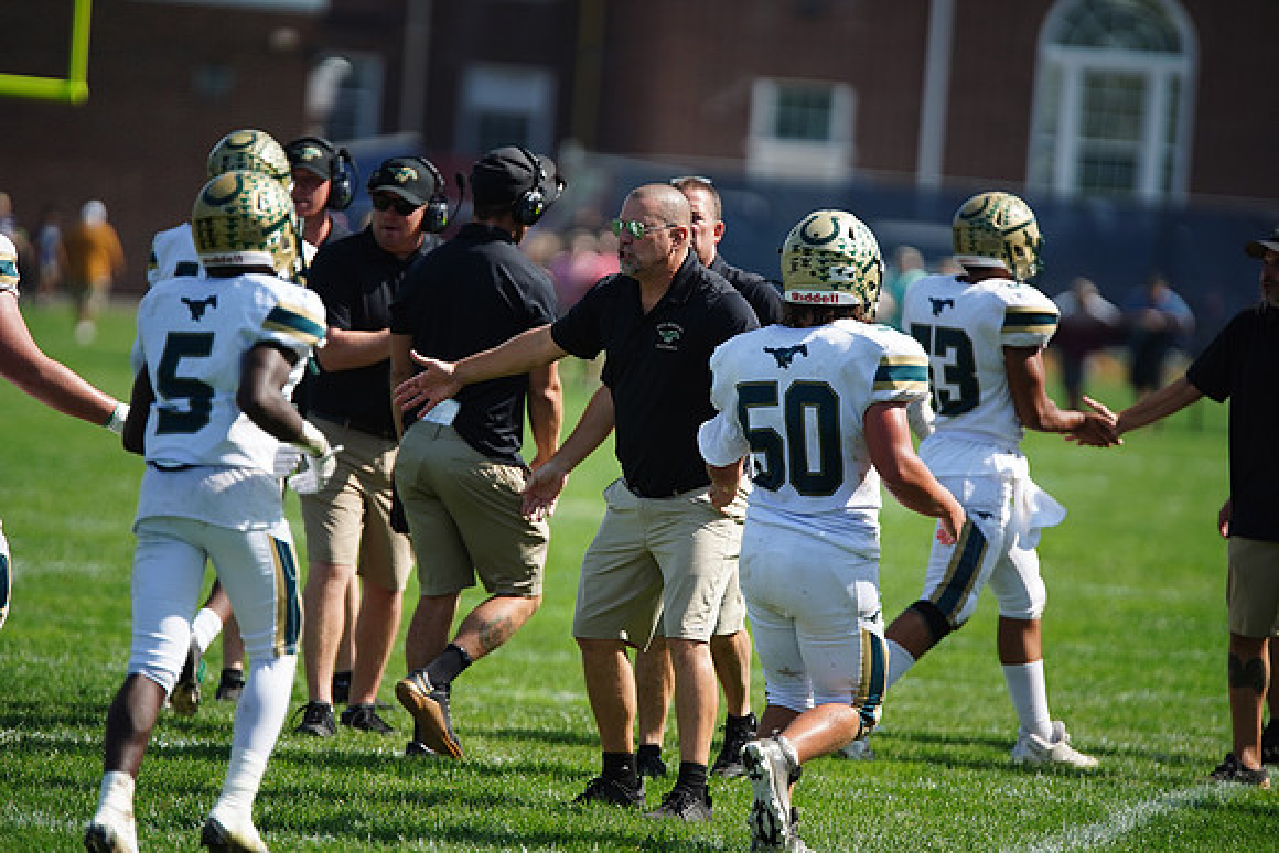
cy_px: 426
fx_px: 10660
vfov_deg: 4.6
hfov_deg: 6.9
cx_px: 640
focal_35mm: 300
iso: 400
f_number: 2.8
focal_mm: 300
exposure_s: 1/4000
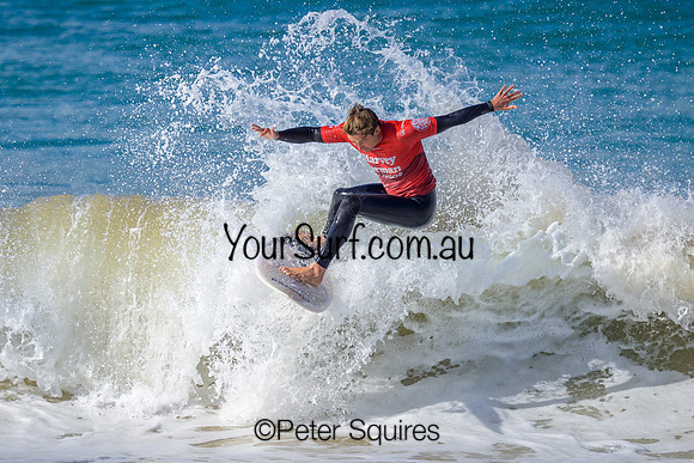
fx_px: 21179
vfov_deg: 1.3
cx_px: 370
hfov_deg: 1.9
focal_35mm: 1098
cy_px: 223
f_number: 6.3
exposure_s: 1/2000
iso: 200
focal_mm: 800
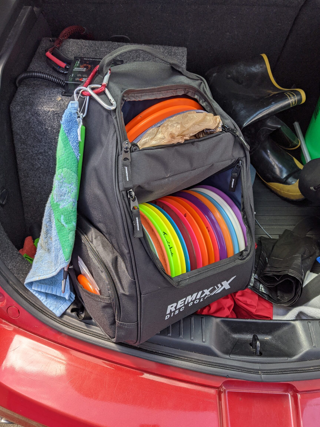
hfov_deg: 46.8
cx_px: 151
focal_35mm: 30
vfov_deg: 59.9
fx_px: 370
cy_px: 201
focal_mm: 4.38
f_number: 1.73
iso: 41
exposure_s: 1/237
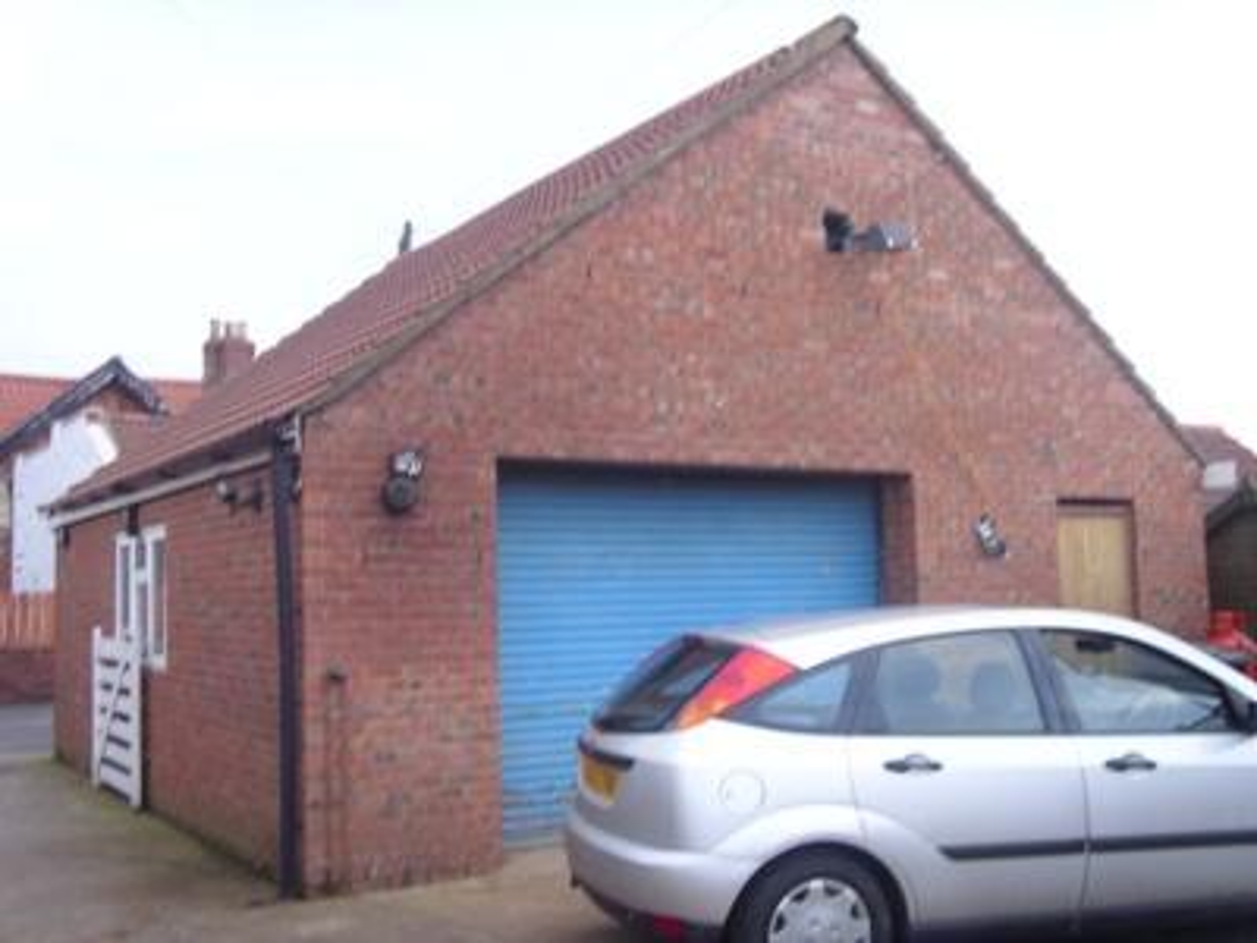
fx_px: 1126
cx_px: 628
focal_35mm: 31
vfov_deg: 45.4
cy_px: 472
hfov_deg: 58.4
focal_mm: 6.3
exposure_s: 1/30
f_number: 3.5
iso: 100
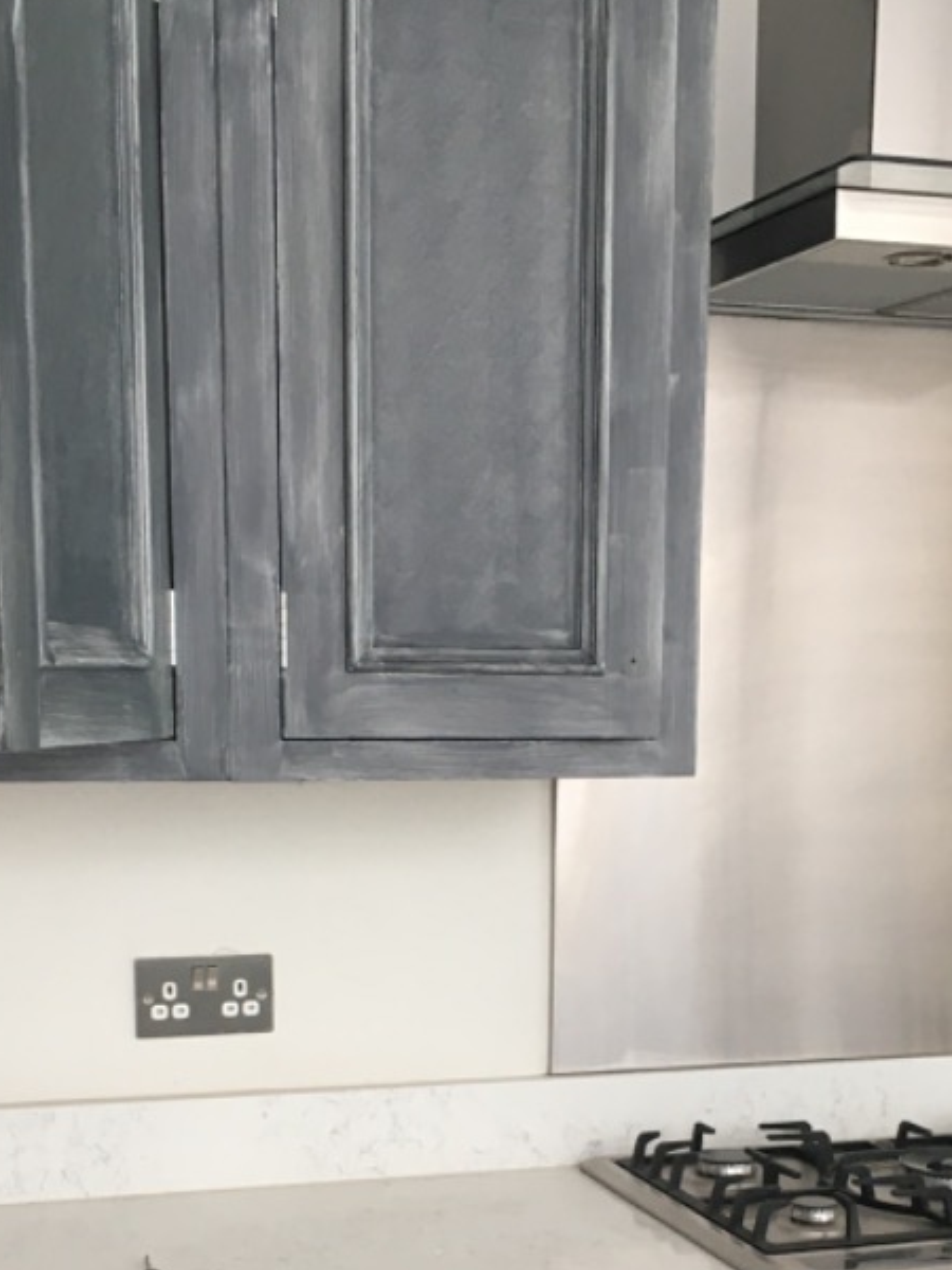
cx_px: 516
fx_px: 2127
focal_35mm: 58
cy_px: 1086
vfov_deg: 32.0
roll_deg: -0.6
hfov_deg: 25.2
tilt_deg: -11.7
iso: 80
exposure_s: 1/33
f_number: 2.2
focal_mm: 4.15
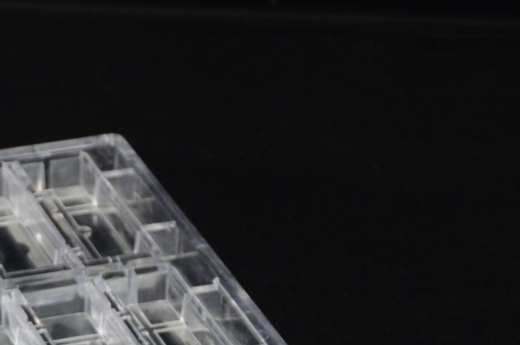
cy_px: 420
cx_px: -184
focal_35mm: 212
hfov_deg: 9.5
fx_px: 3050
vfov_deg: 6.4
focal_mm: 45
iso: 500
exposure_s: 1/50
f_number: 4.8
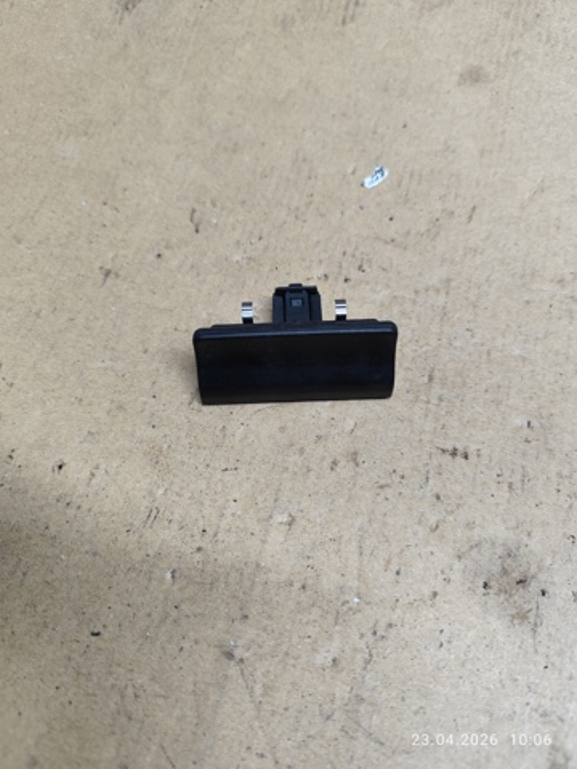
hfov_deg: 58.9
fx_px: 511
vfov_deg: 73.9
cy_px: 384
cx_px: 288
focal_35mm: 23
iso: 320
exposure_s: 1/100
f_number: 1.65
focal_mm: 6.19
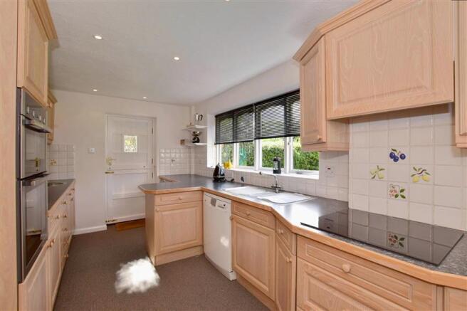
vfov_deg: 77.3
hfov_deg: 100.4
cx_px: 234
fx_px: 195
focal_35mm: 15
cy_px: 156
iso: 200
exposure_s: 1/60
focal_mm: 10
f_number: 11
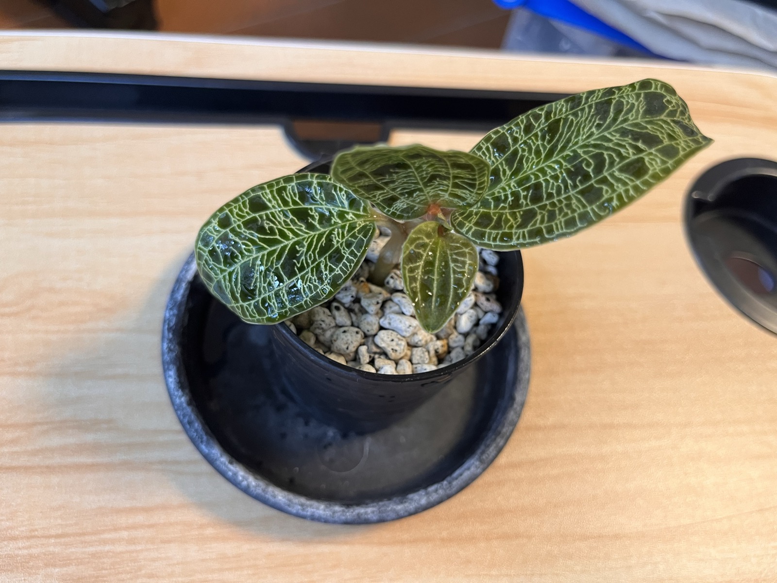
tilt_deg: -62.0
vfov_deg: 53.1
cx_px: 388
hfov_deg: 67.3
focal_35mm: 26
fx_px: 584
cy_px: 292
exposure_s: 1/60
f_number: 1.6
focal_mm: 5.1
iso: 160
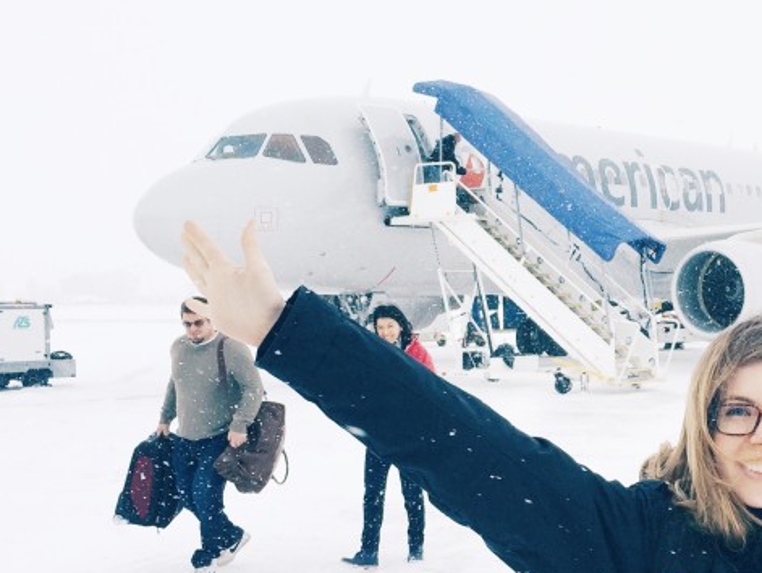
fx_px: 1388
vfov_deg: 23.2
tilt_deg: -5.0
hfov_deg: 29.5
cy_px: 376
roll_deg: -0.2
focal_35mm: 63
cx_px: 673
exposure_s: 1/1980
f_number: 2.2
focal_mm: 4.15
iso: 32
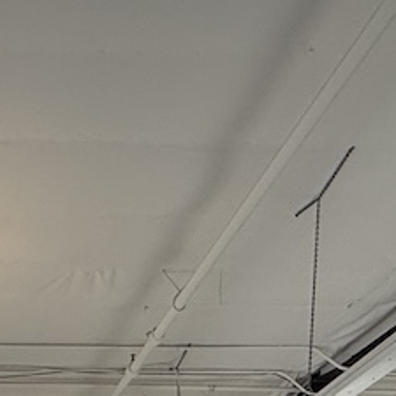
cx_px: -72
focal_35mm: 77
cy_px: 857
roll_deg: +0.1
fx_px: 997
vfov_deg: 15.9
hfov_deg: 21.0
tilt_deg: -6.4
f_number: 2.2
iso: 64
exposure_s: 1/113
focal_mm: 2.22
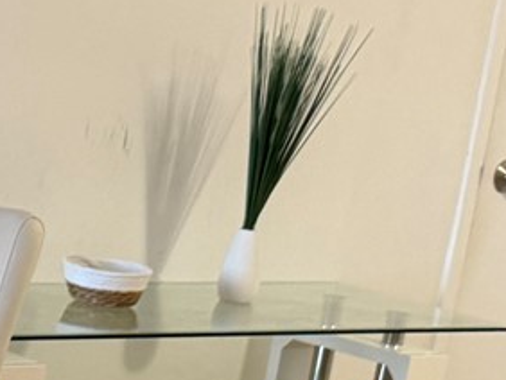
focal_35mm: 136
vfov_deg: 10.5
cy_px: 593
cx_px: -336
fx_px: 1990
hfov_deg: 13.4
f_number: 1.78
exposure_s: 1/60
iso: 200
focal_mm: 6.76
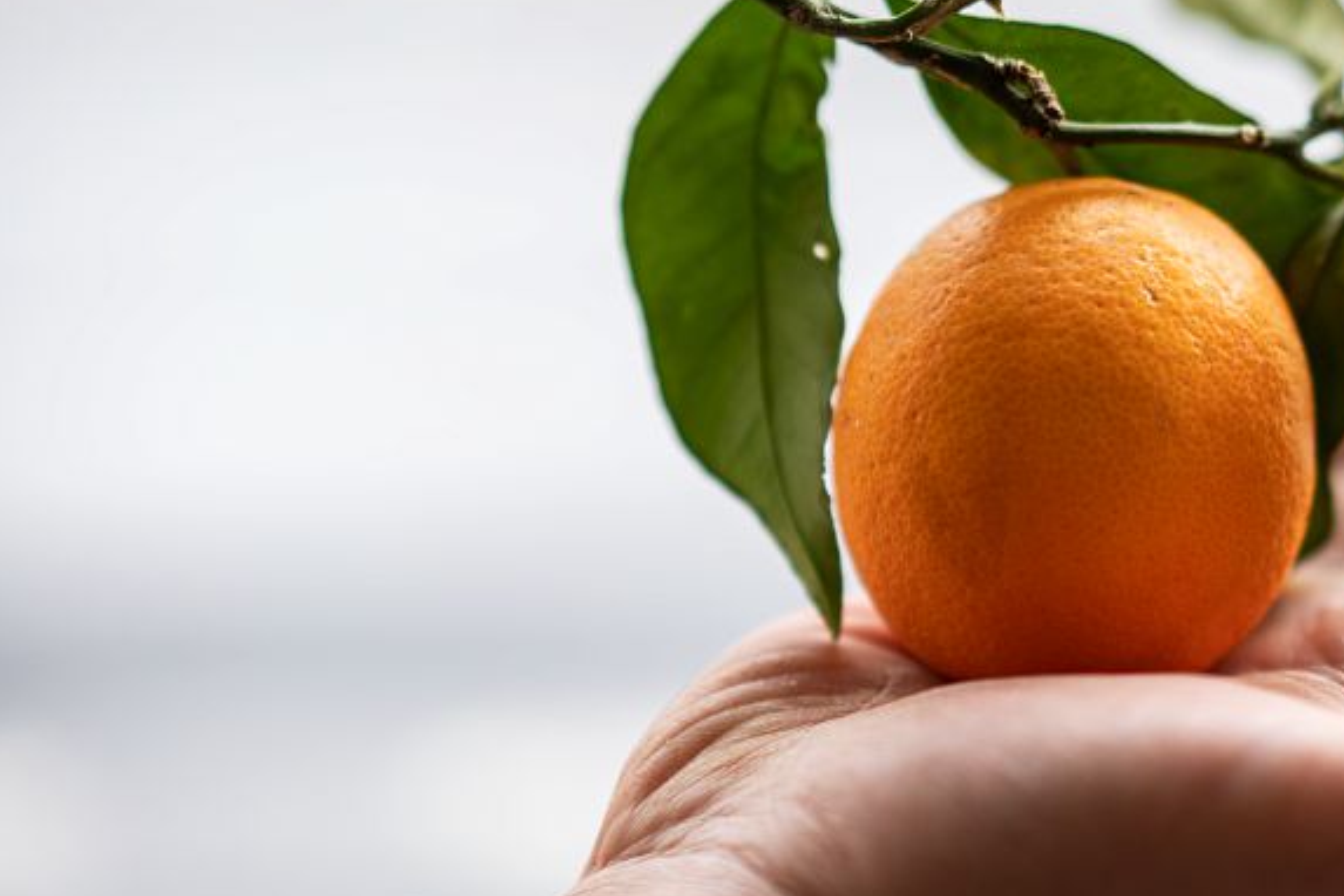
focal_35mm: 96
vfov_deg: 14.2
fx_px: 3584
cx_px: 1013
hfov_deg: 21.1
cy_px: 376
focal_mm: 55
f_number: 1.8
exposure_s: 1/125
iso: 125
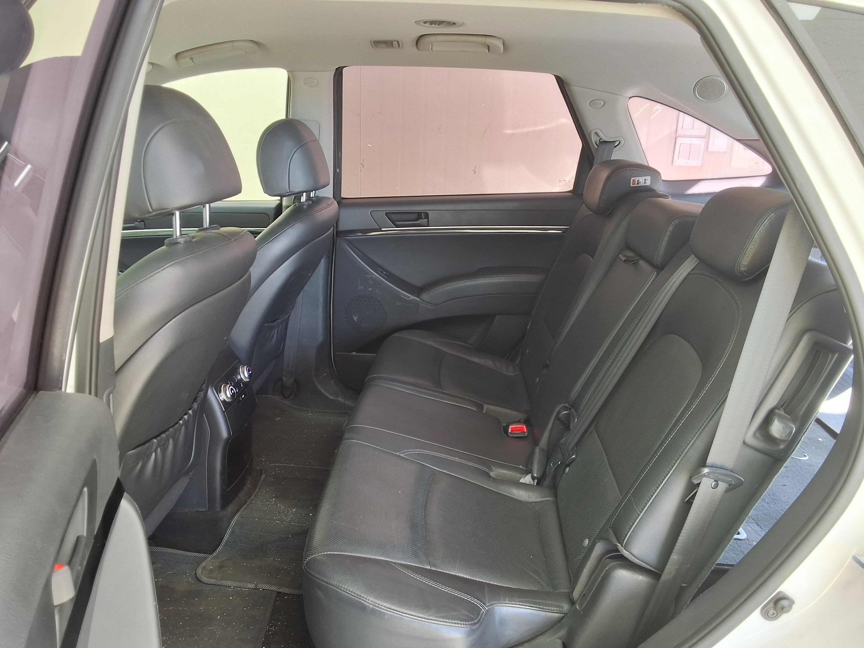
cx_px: 432
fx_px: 699
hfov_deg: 63.4
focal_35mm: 28
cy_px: 324
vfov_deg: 49.7
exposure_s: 1/40
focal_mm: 2.91
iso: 80
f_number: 1.9
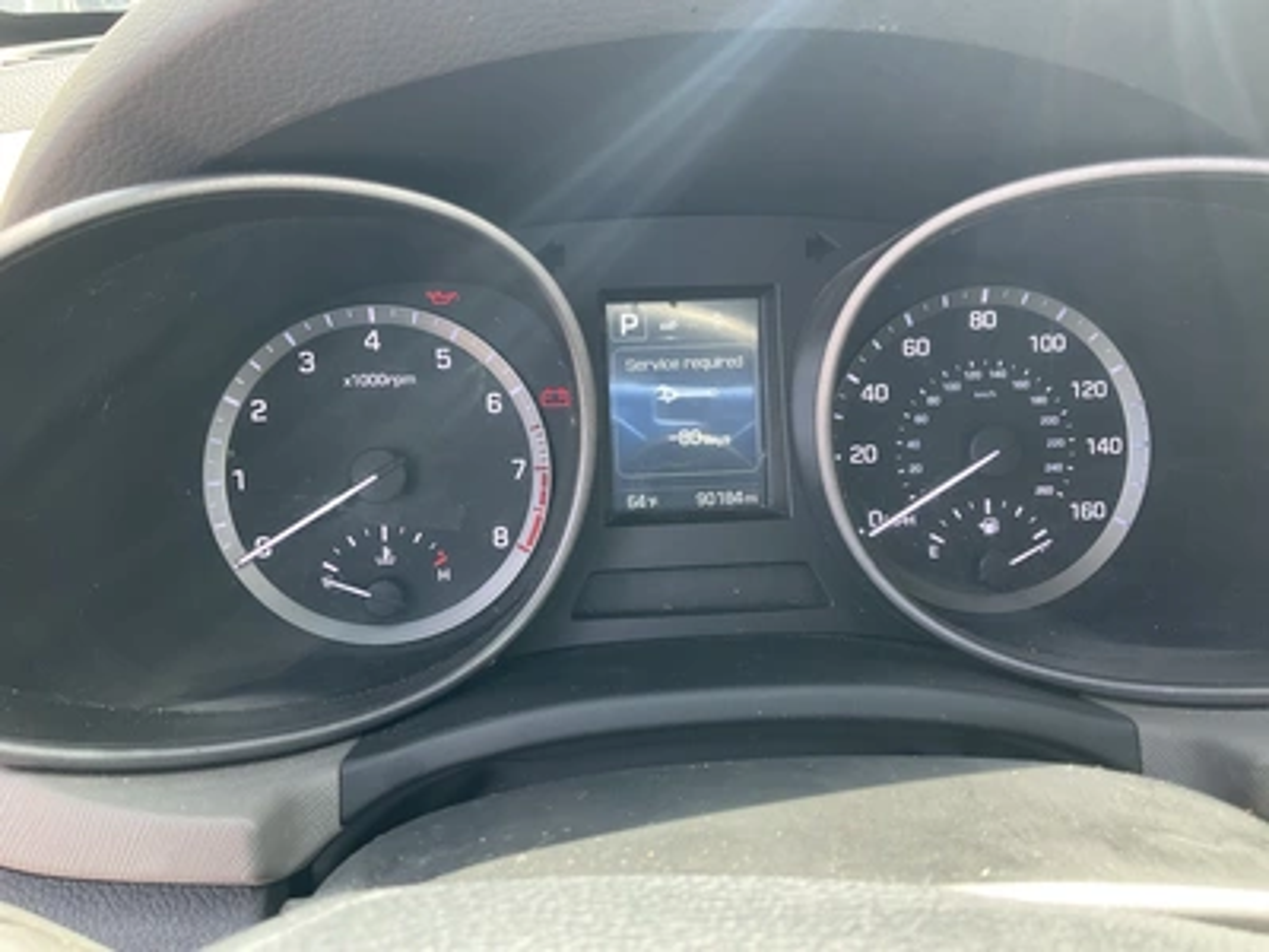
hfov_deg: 61.7
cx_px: 634
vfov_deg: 48.2
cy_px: 476
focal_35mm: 29
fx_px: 1063
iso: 50
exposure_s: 1/122
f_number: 1.8
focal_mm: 3
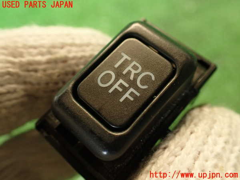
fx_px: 222
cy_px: 90
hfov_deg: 56.8
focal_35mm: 32
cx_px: 120
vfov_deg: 44.2
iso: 320
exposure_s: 1/30
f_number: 2.4
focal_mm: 5.79
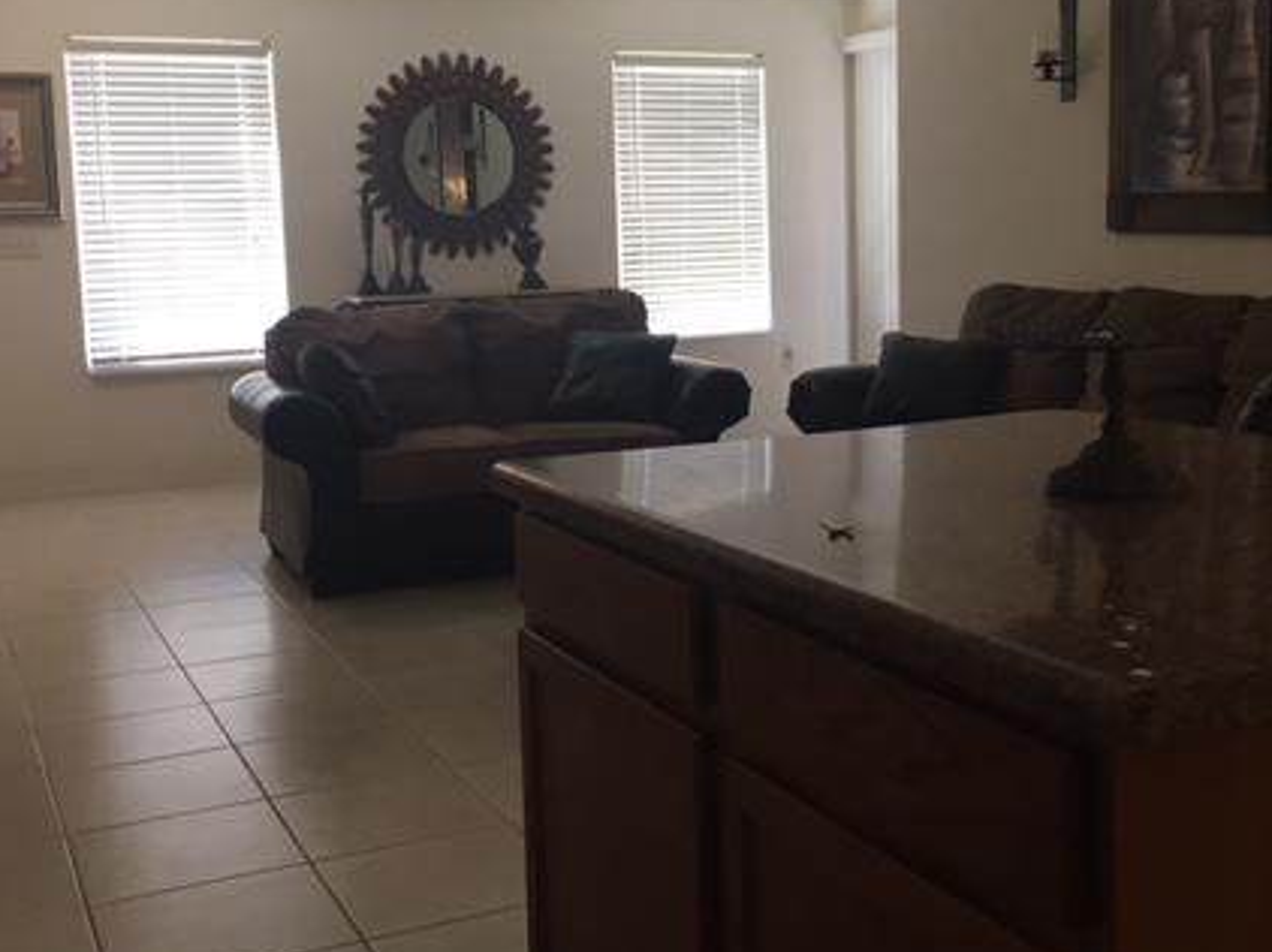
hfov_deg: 42.9
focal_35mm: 44
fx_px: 1616
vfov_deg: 32.8
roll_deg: +2.3
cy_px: 416
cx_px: 717
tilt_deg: -6.3
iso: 50
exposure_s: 1/30
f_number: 2.2
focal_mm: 4.15
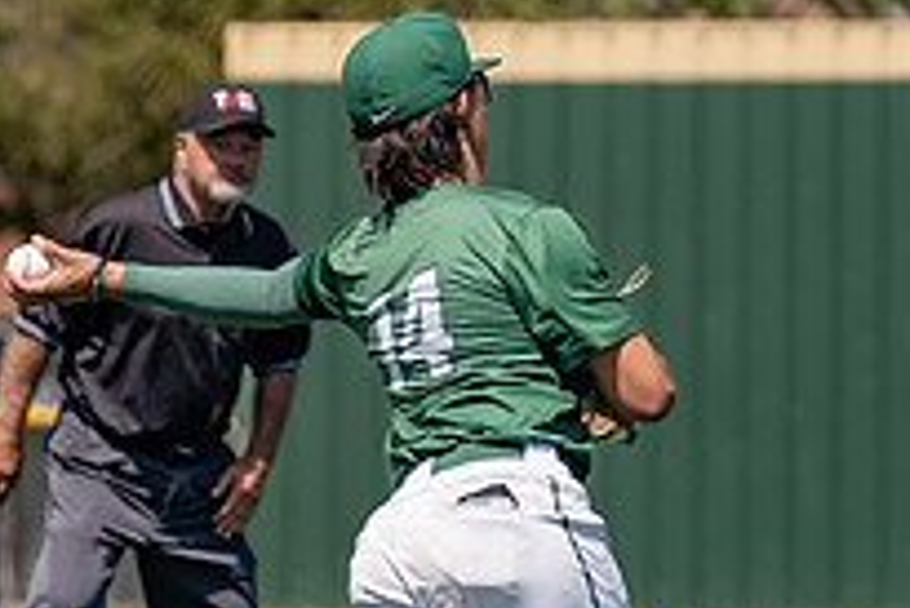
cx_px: 791
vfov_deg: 1.9
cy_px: 431
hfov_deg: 2.9
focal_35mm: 718
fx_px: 18162
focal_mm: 162
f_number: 4
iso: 320
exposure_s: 1/3200
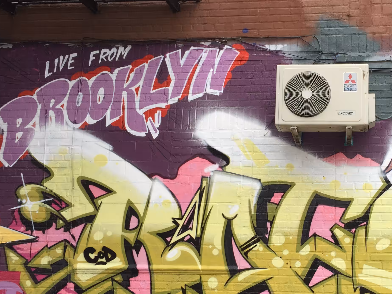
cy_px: 161
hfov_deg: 36.5
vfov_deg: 28.5
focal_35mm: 51
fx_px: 578
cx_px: 298
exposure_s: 1/399
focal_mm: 4.15
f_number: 2.2
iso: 32
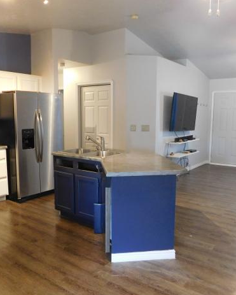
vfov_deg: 57.1
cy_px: 152
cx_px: 119
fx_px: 270
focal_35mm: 31
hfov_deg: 47.2
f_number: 3
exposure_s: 1/30
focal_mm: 4
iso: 400
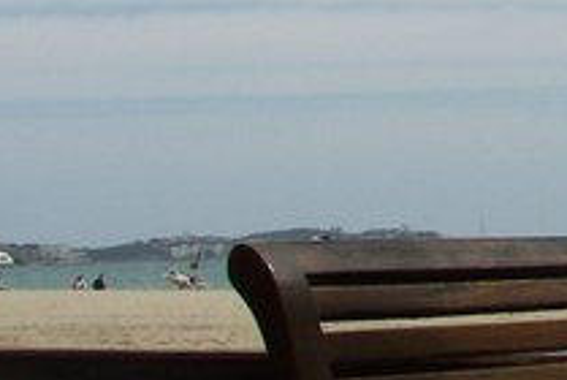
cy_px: -41
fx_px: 2255
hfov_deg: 13.1
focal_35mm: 143
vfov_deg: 9.5
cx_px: 990
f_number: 5.6
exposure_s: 1/500
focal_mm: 6
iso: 50
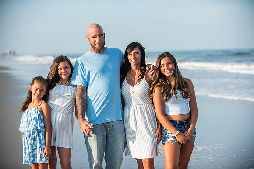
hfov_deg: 23.6
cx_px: 127
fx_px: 607
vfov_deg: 15.9
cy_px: 84
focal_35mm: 86
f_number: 3.2
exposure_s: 1/3200
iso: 250
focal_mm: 86
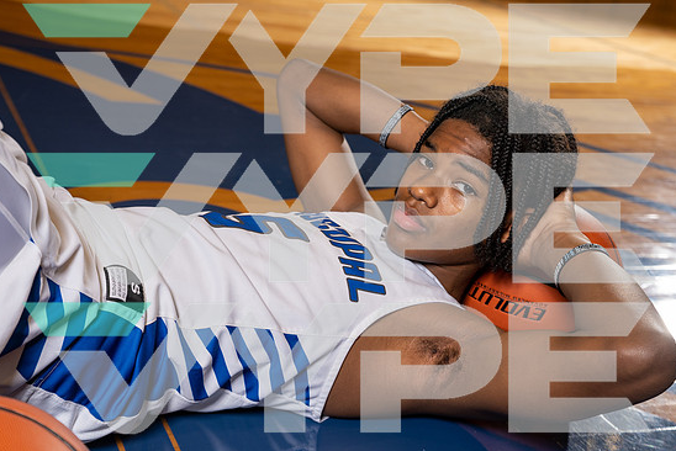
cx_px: 340
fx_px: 1033
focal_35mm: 55
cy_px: 219
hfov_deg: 36.2
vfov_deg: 24.6
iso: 400
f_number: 4.5
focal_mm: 52
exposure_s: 1/250
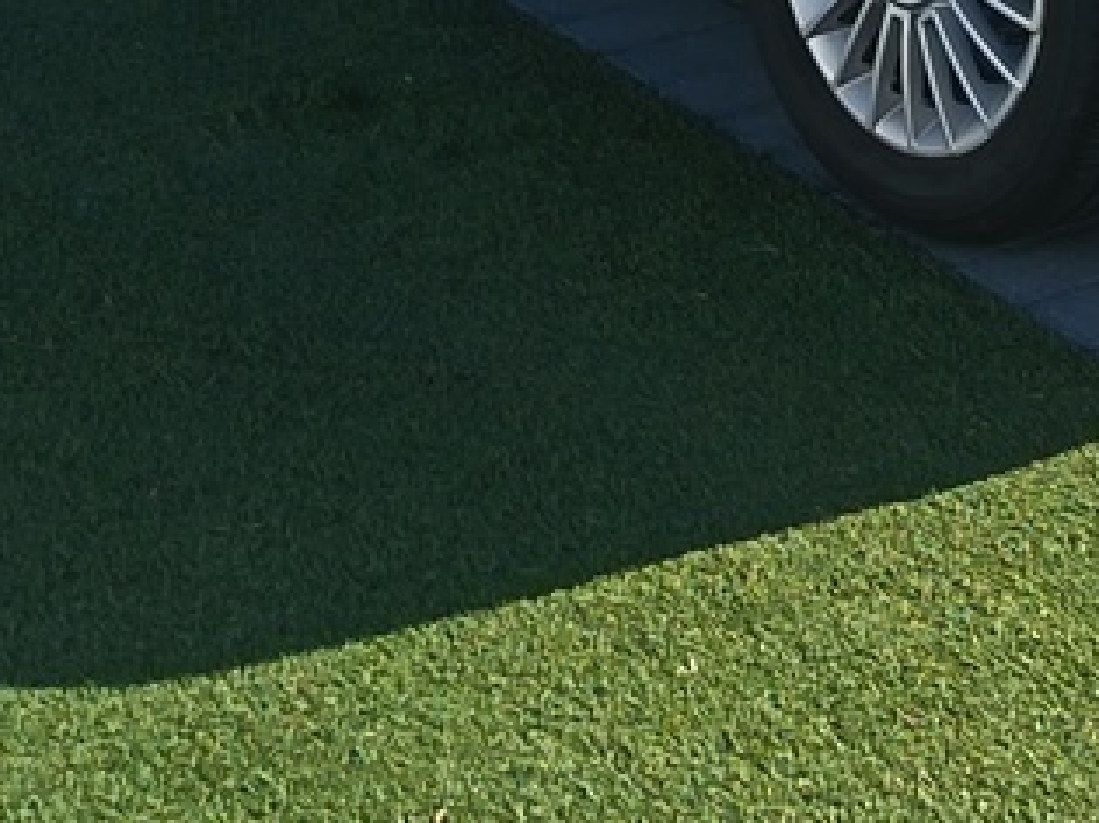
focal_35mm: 117
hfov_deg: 16.5
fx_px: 3713
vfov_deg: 11.9
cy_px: -506
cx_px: 1102
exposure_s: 1/494
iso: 100
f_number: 1.75
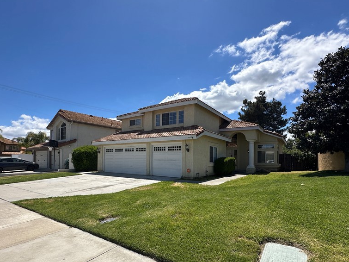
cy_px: 157
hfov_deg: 84.5
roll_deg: -0.7
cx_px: 161
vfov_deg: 68.0
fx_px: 192
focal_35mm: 19
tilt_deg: +2.0
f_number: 2.2
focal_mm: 2.22
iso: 40
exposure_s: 1/2174
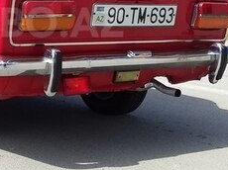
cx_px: 22
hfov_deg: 21.5
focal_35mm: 89
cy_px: 22
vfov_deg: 16.4
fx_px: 586
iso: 40
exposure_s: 1/1115
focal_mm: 3.3
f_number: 2.2
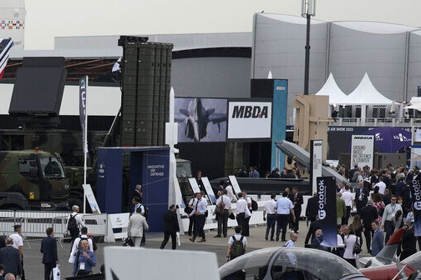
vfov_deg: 5.5
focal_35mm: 250
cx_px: -196
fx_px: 2923
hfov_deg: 8.1
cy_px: 314
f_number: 2.8
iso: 400
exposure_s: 1/6400
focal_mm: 63
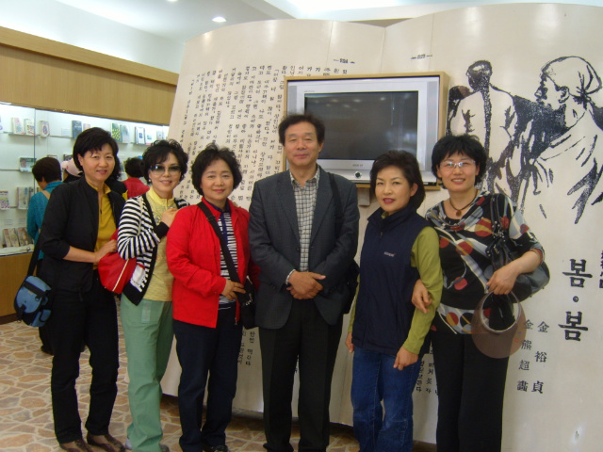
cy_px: 226
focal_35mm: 35
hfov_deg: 52.6
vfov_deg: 40.7
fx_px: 610
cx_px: 302
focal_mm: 7.4
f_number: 2.8
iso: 133
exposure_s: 1/30
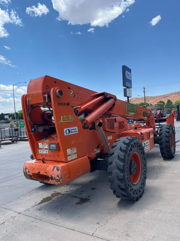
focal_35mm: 26
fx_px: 180
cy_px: 120
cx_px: 90
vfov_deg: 67.3
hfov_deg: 53.1
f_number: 1.6
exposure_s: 1/2137
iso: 50
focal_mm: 5.1
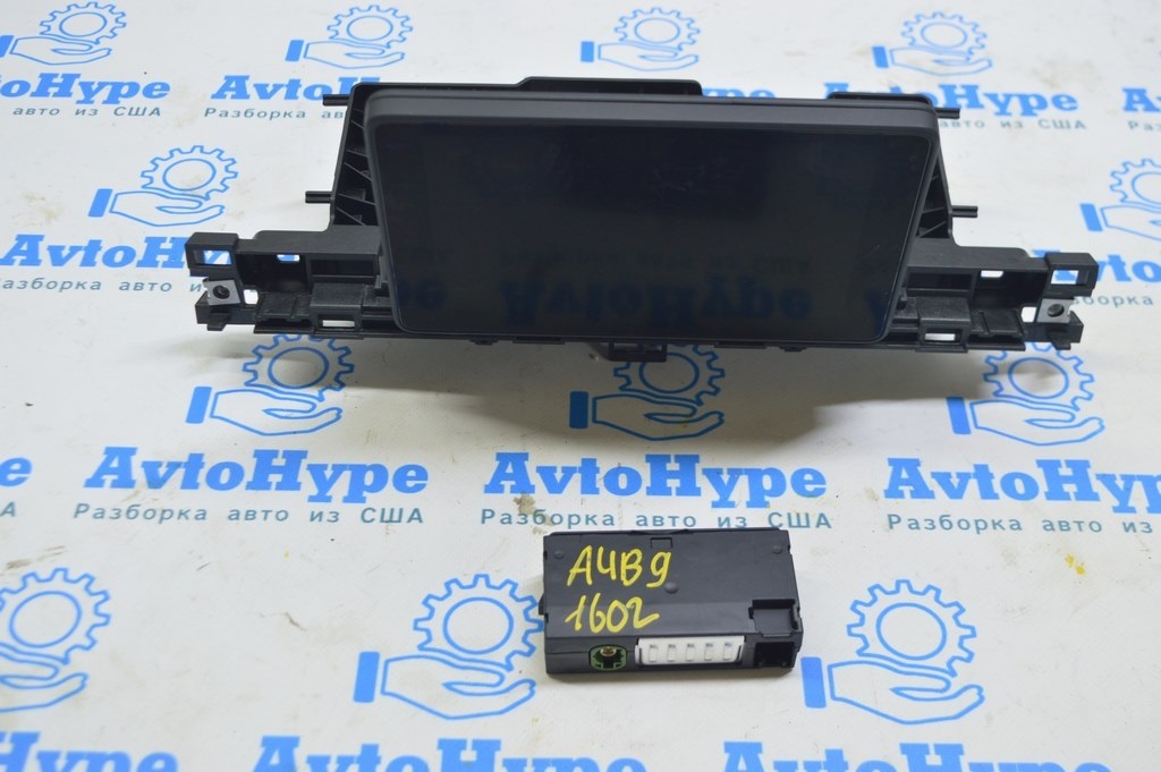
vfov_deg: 28.9
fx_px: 1498
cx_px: 580
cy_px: 386
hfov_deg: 42.4
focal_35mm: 46
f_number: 5.6
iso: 400
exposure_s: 1/20
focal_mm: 31
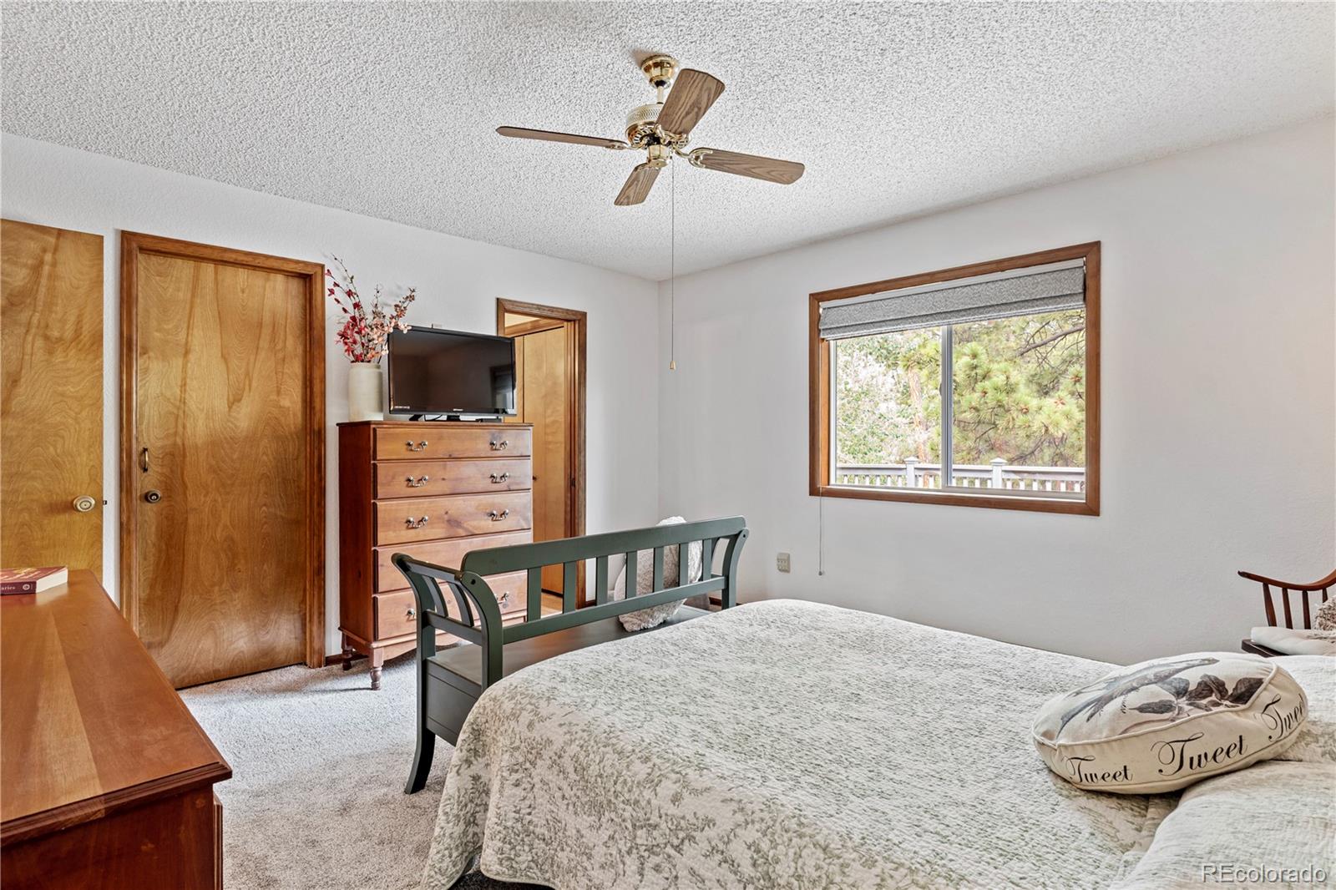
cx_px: 668
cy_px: 445
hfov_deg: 92.0
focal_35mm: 17
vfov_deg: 69.2
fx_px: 646
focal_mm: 11.6
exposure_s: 2.5
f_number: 8
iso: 160
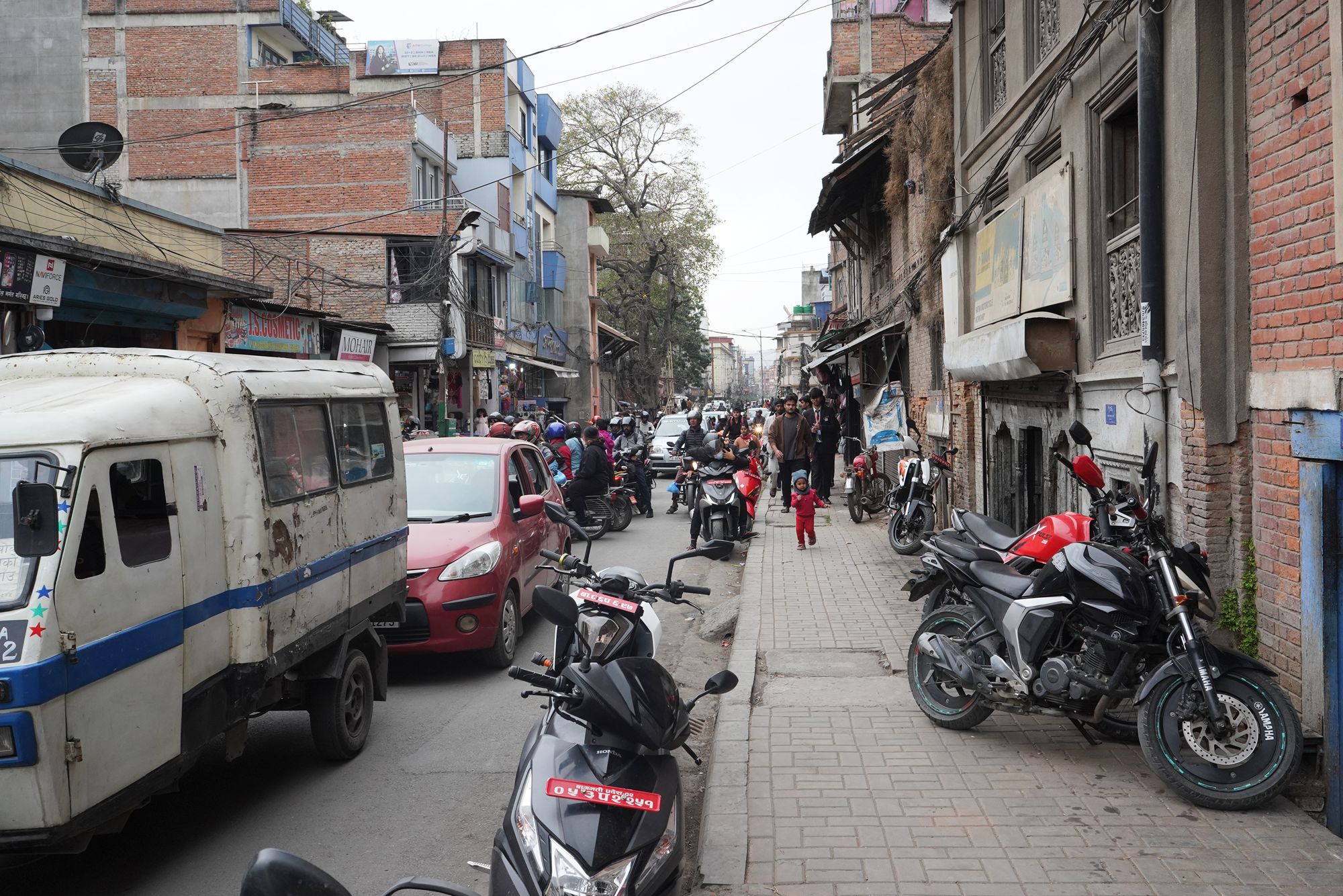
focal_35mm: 24
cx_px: 672
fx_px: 895
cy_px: 448
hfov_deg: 73.7
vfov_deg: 53.1
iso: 800
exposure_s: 1/100
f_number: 9
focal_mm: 24
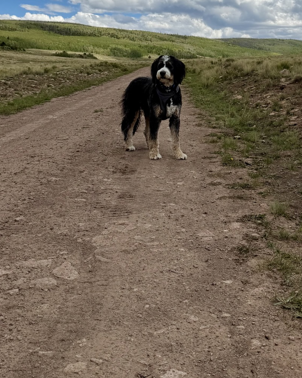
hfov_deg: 31.6
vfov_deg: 38.9
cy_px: 112
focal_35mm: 47
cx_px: 222
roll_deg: +0.9
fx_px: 525
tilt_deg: -6.2
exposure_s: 1/8130
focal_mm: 6.76
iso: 80
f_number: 1.78
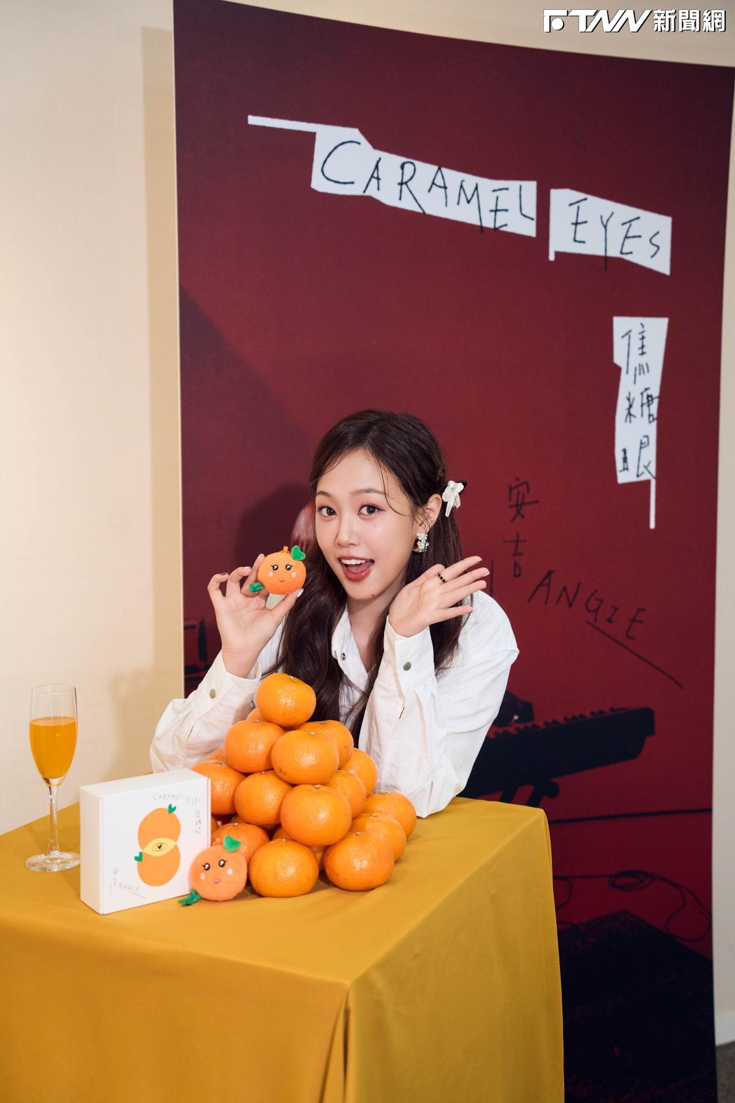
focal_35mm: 42
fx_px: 1286
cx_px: 368
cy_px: 552
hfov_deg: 31.9
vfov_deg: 46.4
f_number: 3.2
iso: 1000
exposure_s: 1/250
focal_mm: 42
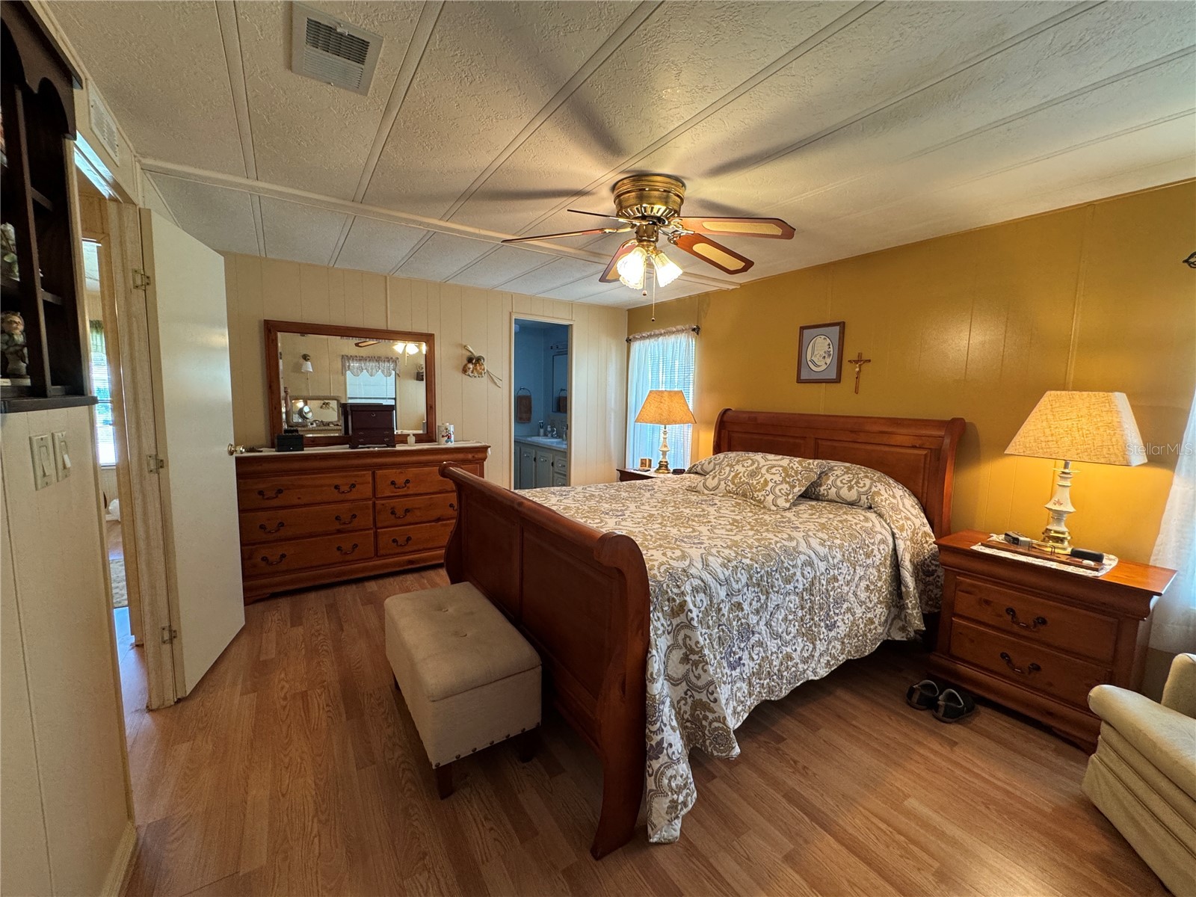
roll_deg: -1.5
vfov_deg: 85.7
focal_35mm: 14
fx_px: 484
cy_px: 448
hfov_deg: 102.1
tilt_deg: -7.3
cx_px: 598
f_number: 2.2
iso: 200
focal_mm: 2.22
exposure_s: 1/60
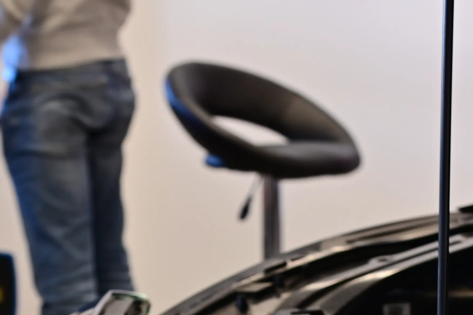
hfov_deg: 10.3
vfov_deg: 6.8
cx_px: 230
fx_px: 2614
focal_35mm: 199
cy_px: 515
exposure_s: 1/8
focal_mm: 58
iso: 250
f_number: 5.6
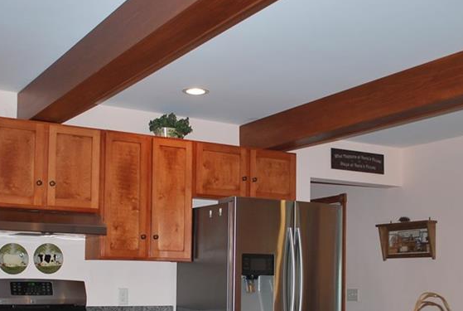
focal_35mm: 55
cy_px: 269
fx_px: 709
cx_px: 216
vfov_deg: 24.1
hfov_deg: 36.2
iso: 200
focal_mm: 20
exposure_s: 1/60
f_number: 3.8
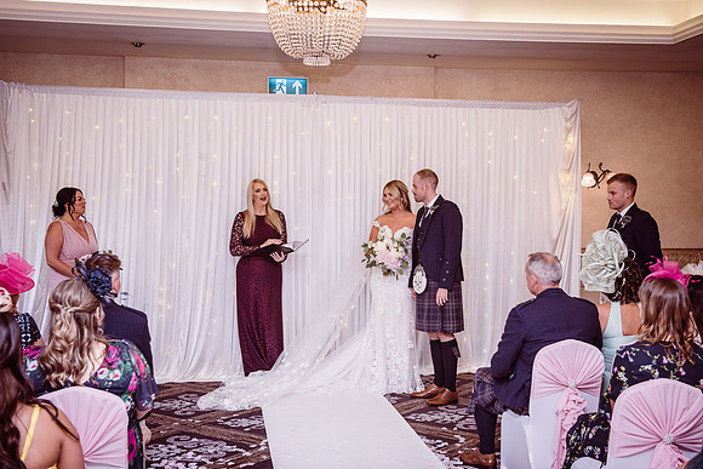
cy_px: 234
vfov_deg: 28.1
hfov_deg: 41.1
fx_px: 938
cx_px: 352
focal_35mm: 48
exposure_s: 1/100
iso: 400
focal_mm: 48
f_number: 5.6
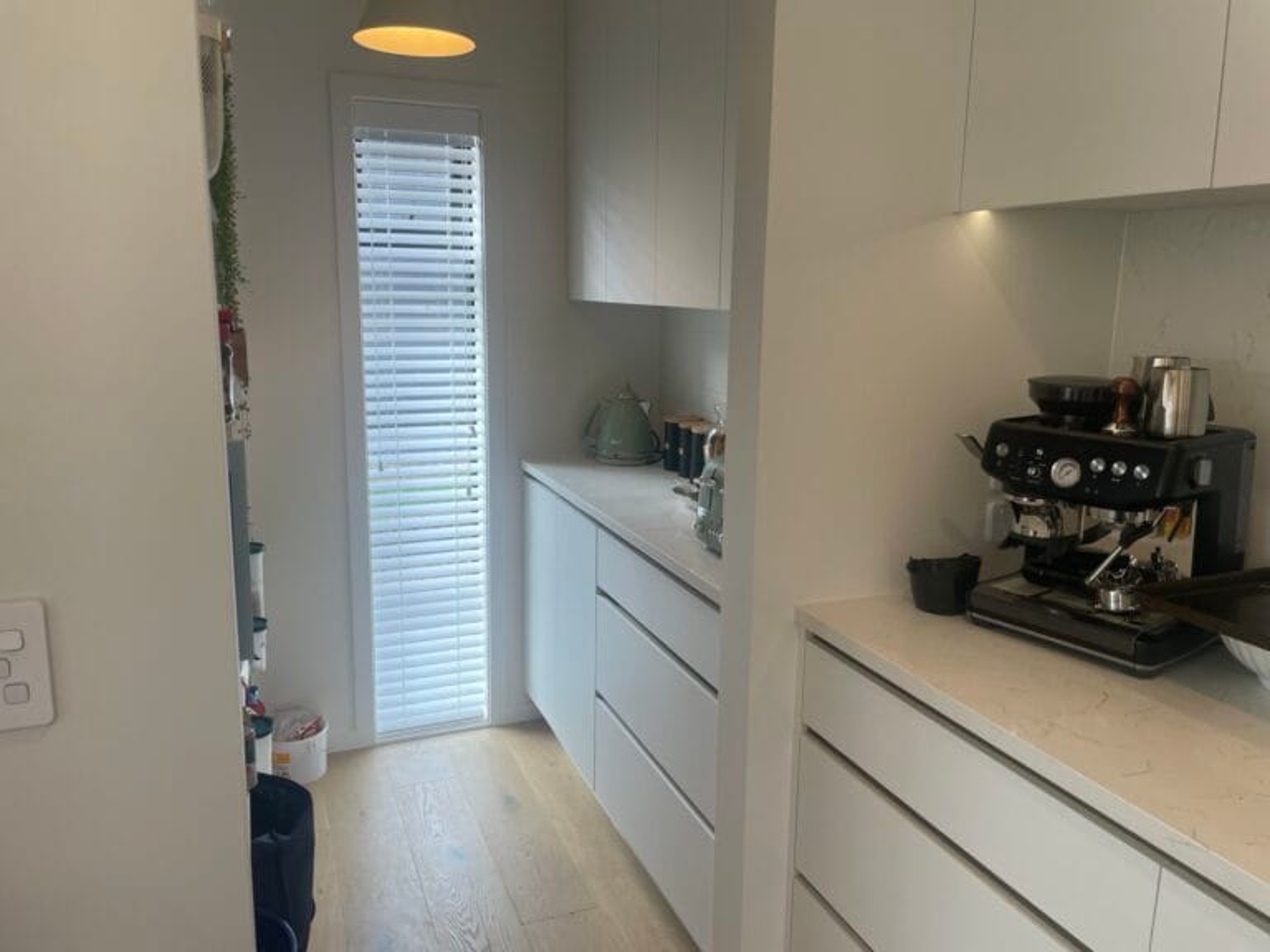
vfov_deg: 53.1
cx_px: 635
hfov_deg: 67.3
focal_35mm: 26
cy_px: 476
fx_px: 954
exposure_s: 1/163
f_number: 1.6
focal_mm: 4.2
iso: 32
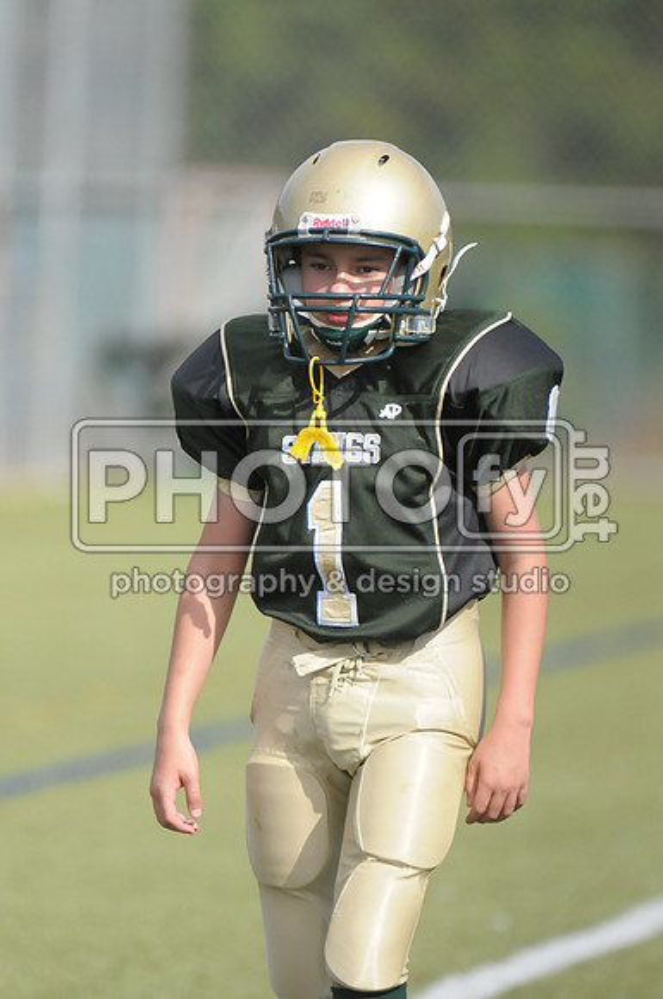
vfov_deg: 3.4
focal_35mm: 600
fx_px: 16623
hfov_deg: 2.3
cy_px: 500
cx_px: 332
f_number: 4
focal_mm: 400
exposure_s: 1/8000
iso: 1600
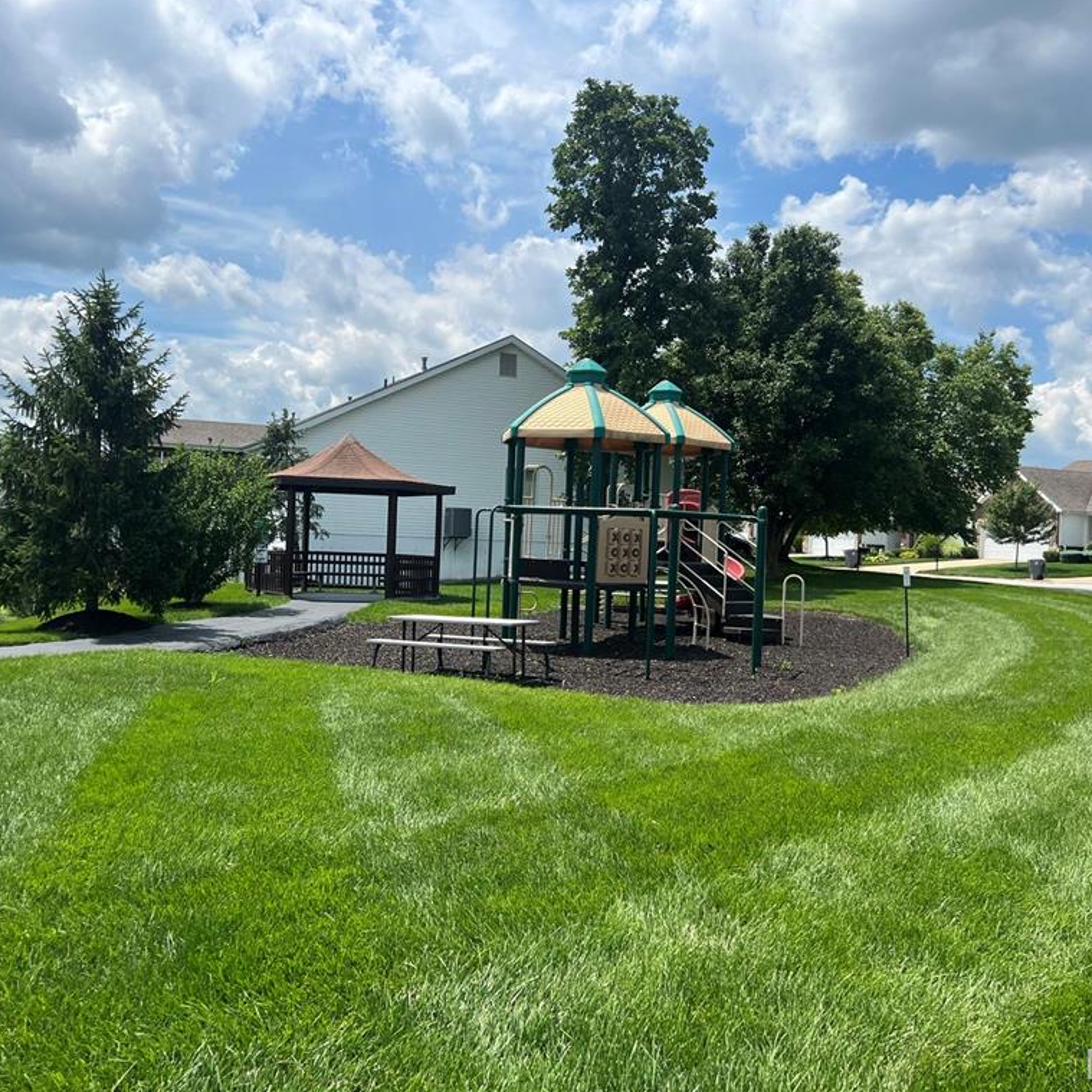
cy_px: 542
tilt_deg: -0.6
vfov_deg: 52.5
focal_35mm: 31
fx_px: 1106
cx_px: 493
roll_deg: -1.5
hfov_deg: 52.4
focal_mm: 5.7
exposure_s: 1/4831
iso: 50
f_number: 1.5
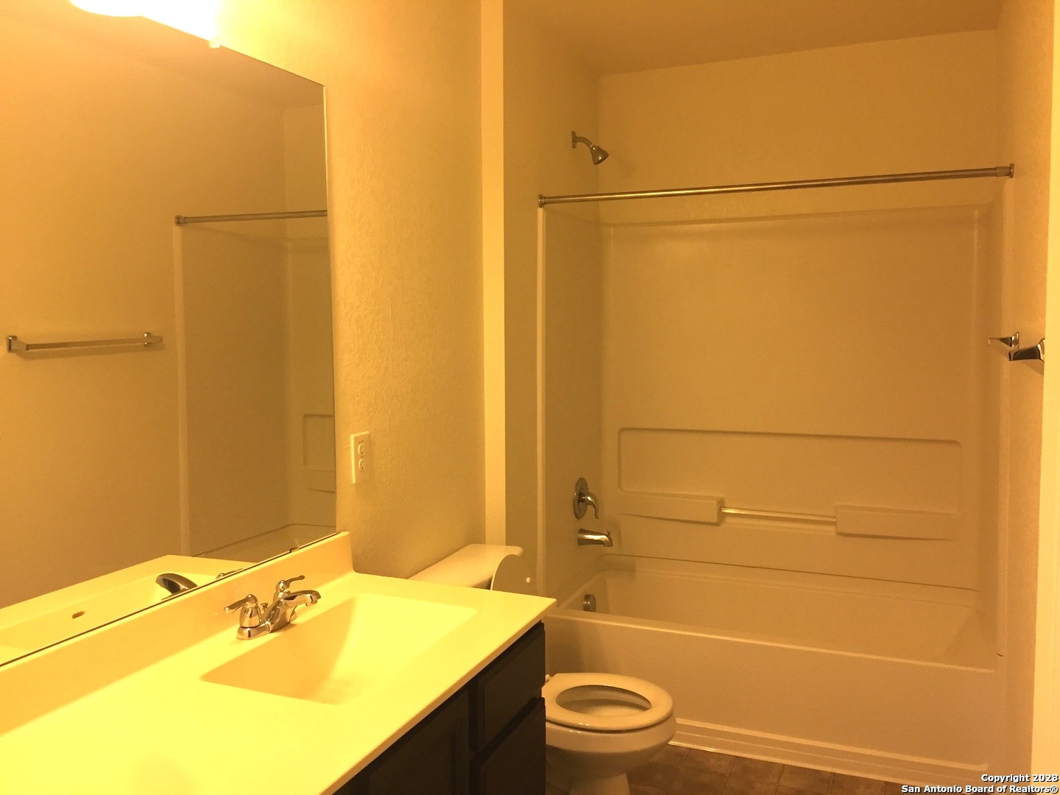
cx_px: 530
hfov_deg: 61.7
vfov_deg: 48.2
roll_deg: +0.6
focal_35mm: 29
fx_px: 888
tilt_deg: -3.2
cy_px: 398
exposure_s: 1/30
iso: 80
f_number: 2.2
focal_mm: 4.15
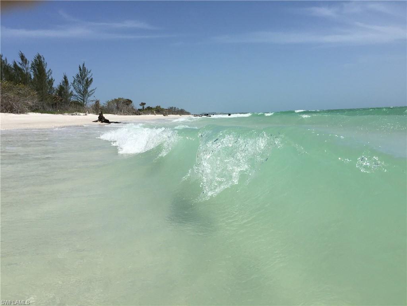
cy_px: 153
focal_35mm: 29
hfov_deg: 61.7
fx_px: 341
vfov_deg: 48.2
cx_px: 204
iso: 32
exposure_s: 1/4950
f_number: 2.2
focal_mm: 4.15
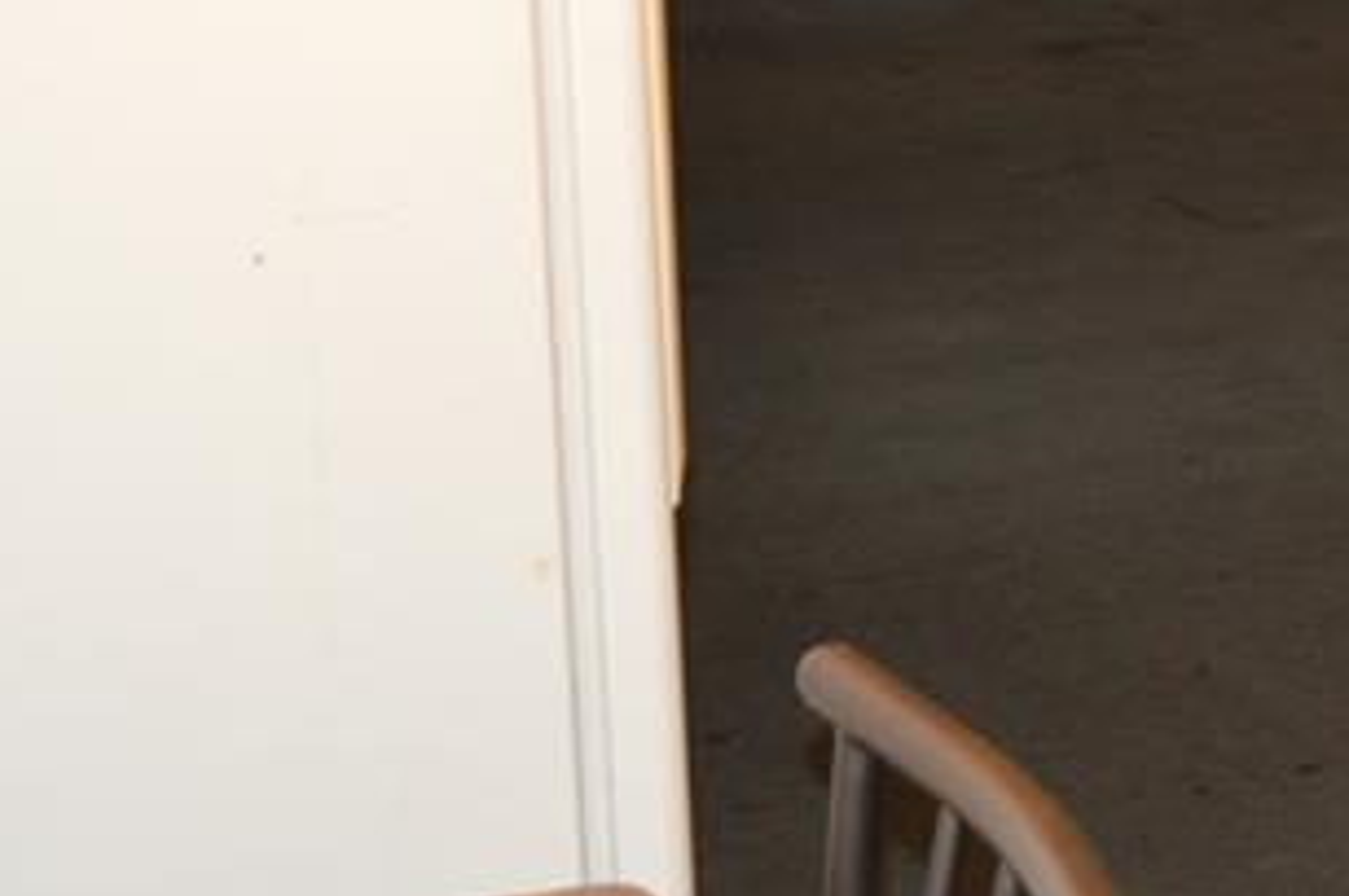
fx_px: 4866
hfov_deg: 15.5
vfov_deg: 10.4
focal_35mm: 130
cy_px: -61
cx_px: 1393
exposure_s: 1/60
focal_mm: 26
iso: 500
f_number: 4.2
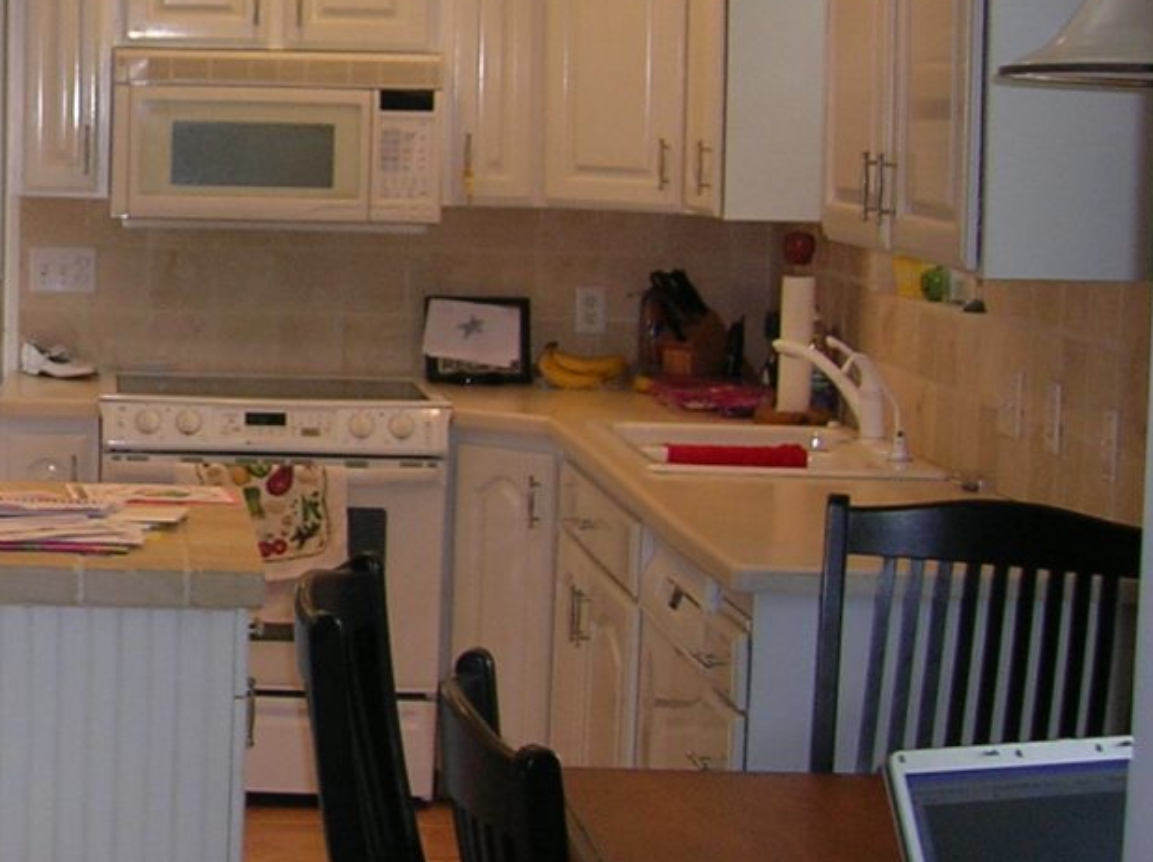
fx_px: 2928
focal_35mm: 88
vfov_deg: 16.7
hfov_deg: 20.9
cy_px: 285
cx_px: -213
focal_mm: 5.7
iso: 50
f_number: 2.9
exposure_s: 1/30
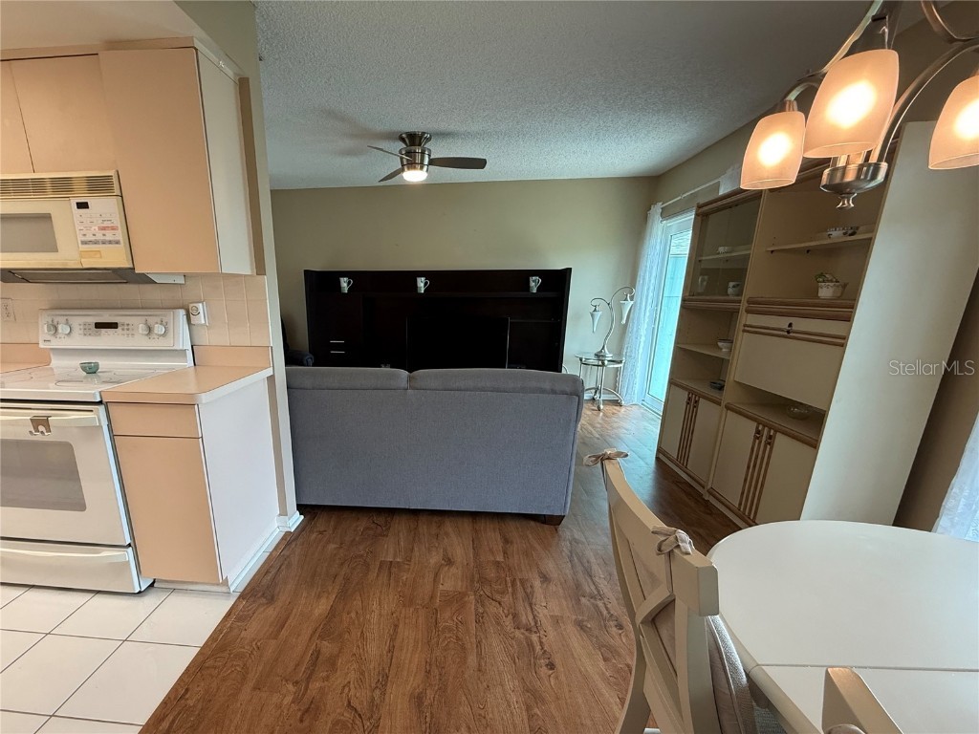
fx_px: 396
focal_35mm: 14
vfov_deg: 85.7
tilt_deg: -16.5
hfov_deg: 102.1
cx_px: 490
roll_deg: -1.0
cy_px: 367
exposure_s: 1/120
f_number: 2.2
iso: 200
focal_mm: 2.22
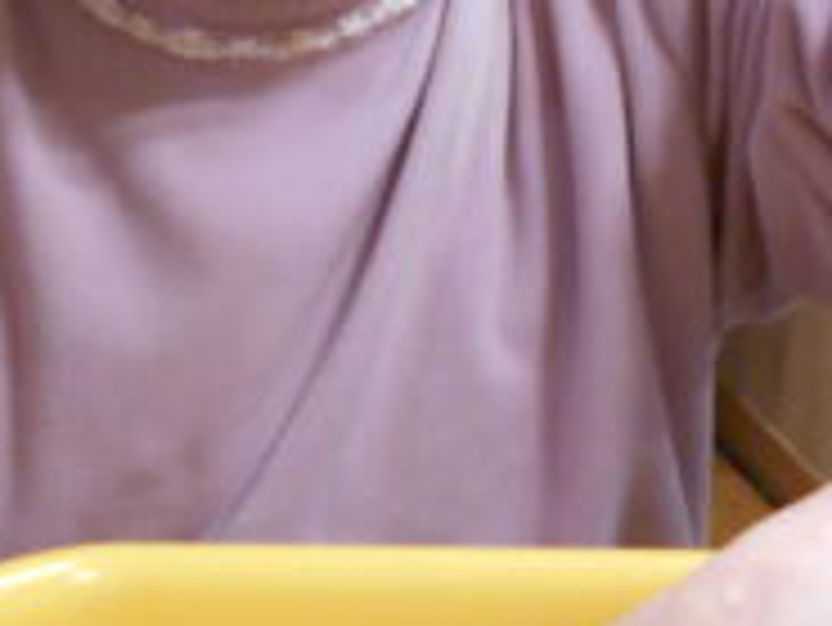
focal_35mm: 108
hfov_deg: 18.1
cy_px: 144
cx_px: 256
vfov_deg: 13.7
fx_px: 2597
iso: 250
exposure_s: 1/30
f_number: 3.2
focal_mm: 4.6
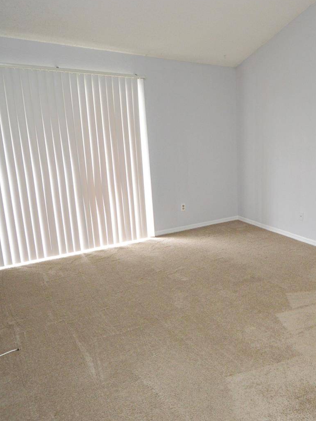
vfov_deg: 65.3
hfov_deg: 48.3
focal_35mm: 27
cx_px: 256
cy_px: 206
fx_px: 329
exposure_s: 1/60
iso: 1100
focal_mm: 12
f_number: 4
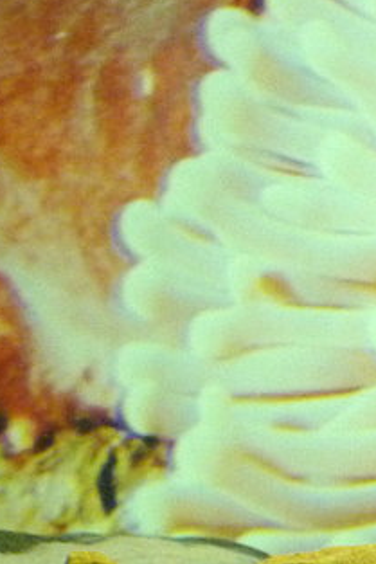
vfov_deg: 6.5
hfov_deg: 4.4
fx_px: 4914
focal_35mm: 314
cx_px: 554
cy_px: 482
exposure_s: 1/8
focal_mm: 18.7
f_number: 3.6
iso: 400
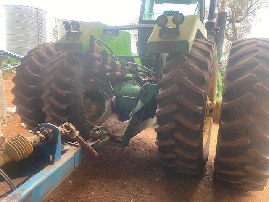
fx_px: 202
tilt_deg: -9.7
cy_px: 101
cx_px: 134
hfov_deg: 67.3
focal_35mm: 26
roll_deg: -4.1
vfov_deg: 53.1
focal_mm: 4.25
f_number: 1.8
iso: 125
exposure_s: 1/85
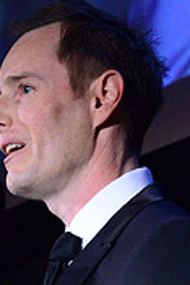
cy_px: 256
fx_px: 2483
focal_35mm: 313
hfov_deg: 4.4
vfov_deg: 6.6
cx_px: 11
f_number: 5.6
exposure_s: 1/125
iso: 6400
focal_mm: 95
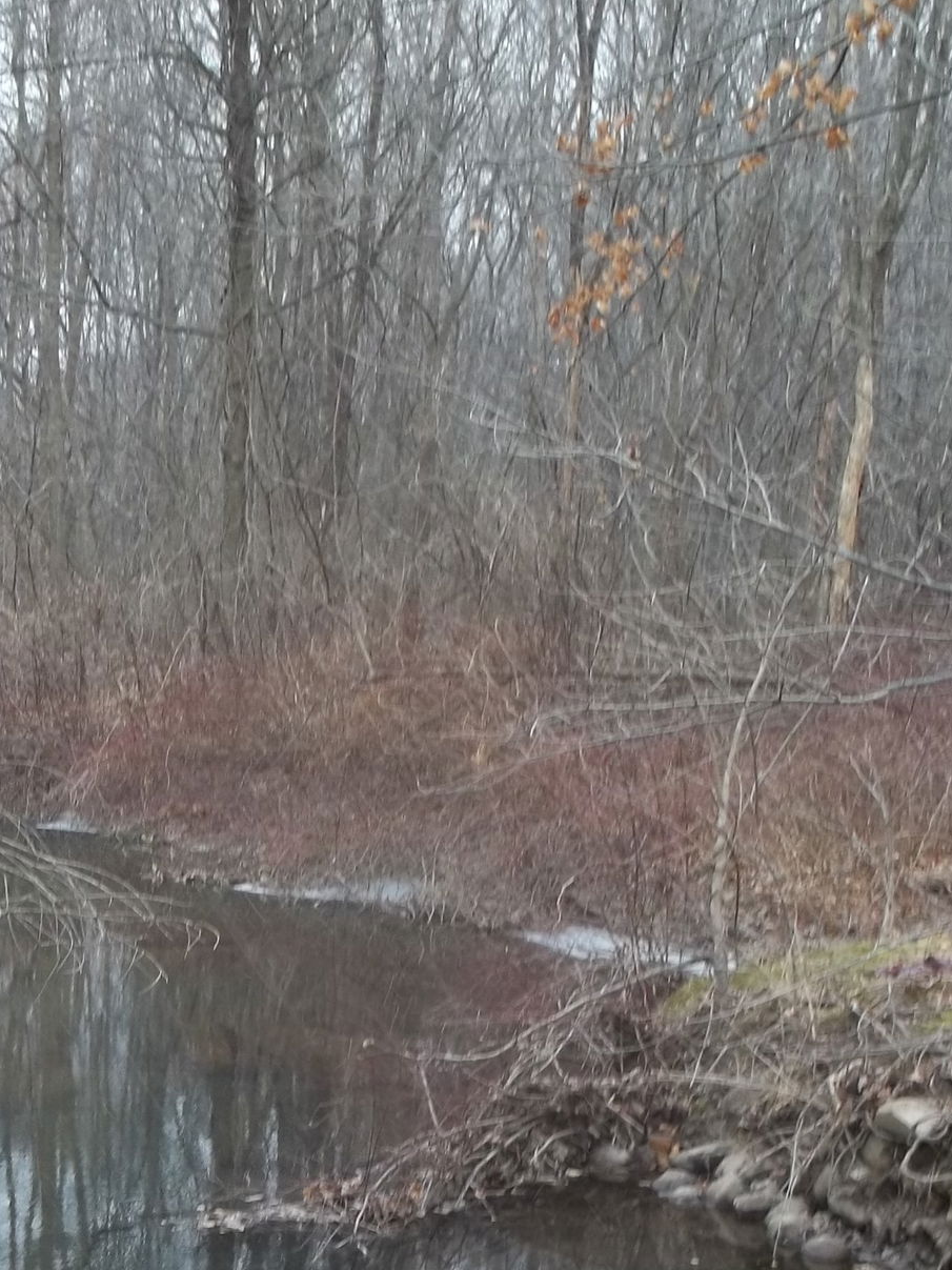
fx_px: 2567
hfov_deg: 20.7
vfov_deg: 26.7
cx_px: 134
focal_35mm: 70
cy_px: 1177
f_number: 3.3
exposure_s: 1/30
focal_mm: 5.9
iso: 64
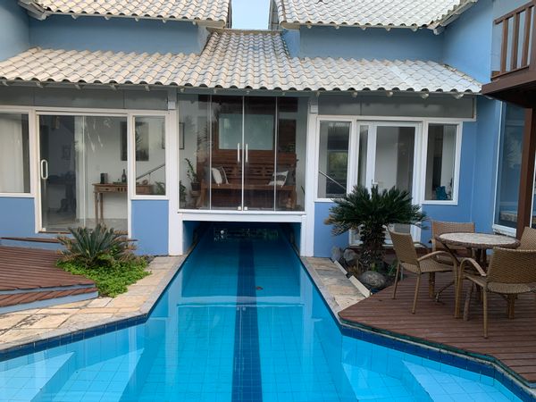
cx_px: 268
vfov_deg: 53.1
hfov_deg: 67.3
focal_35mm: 26
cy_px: 201
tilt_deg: -5.5
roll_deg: -1.5
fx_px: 403
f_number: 1.8
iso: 50
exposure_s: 1/121
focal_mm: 4.25
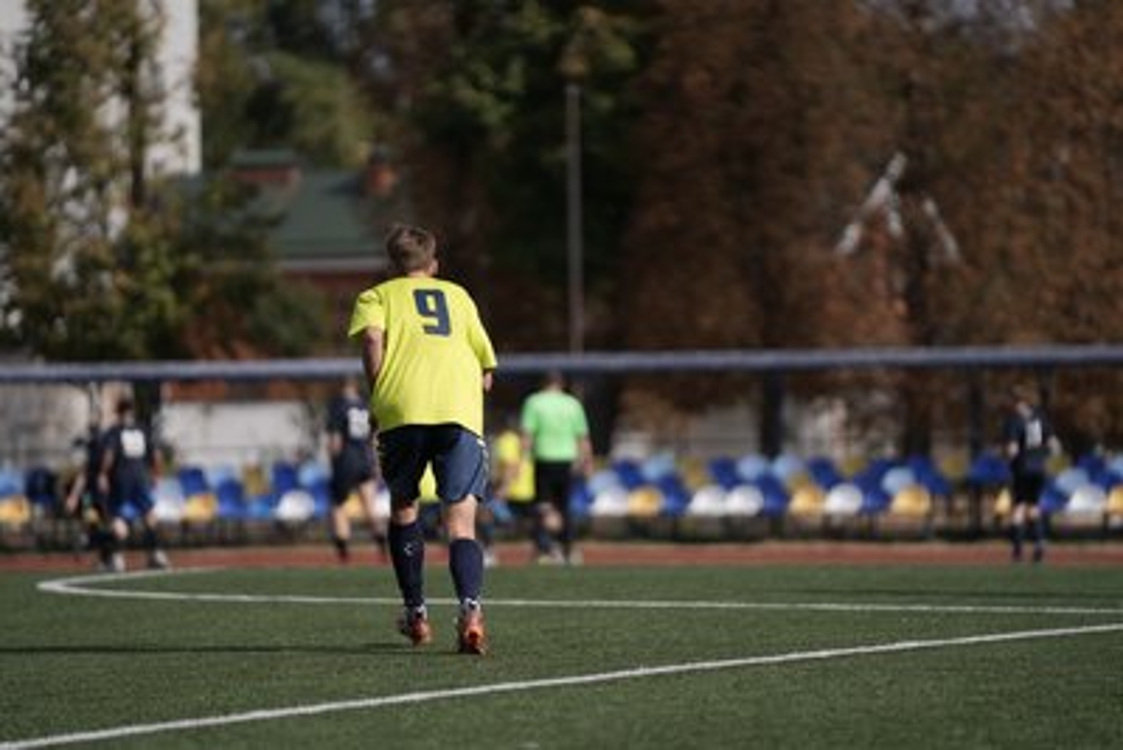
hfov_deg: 10.3
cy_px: 375
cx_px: 562
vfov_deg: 6.9
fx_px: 6241
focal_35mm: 200
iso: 160
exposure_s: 1/5000
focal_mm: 200
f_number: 2.8
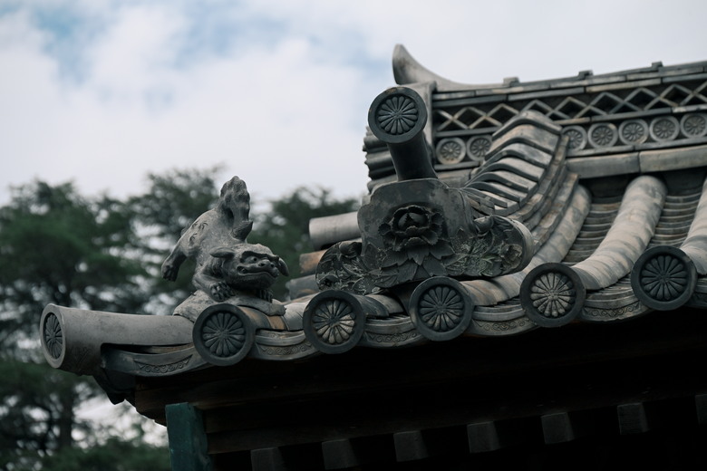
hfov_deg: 15.8
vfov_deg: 10.5
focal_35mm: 130
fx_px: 2553
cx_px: 354
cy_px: 236
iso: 640
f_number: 6.3
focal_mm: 130
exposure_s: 1/3200
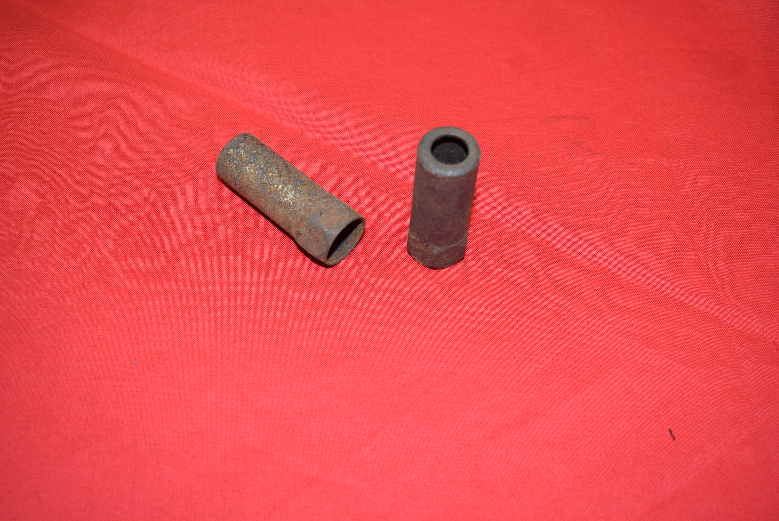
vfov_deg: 33.1
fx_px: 877
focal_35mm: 40
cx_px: 390
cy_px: 260
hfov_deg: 47.9
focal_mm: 27
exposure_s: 1/40
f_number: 5.6
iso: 400
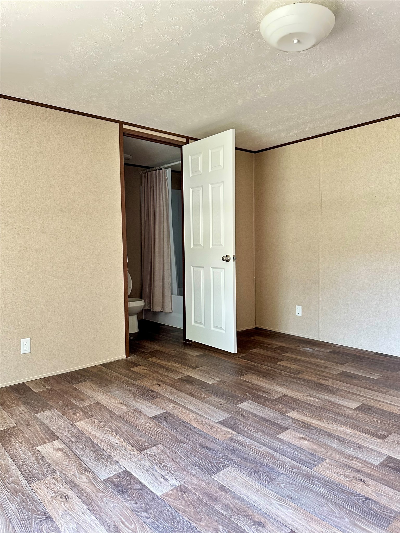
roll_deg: +0.8
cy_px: 266
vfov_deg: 71.6
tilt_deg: -2.7
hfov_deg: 56.8
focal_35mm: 24
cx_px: 200
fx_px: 370
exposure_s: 1/62
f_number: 1.78
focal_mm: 6.86
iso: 250
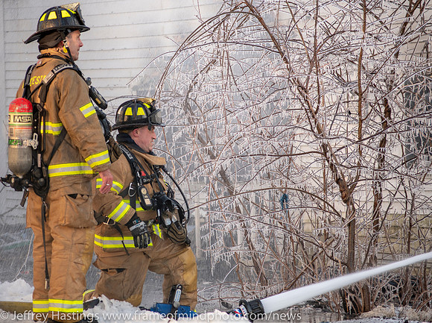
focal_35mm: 181
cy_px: 151
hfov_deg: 10.9
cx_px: 174
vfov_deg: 8.2
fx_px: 2257
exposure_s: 1/200
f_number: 4.5
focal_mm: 105
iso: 320
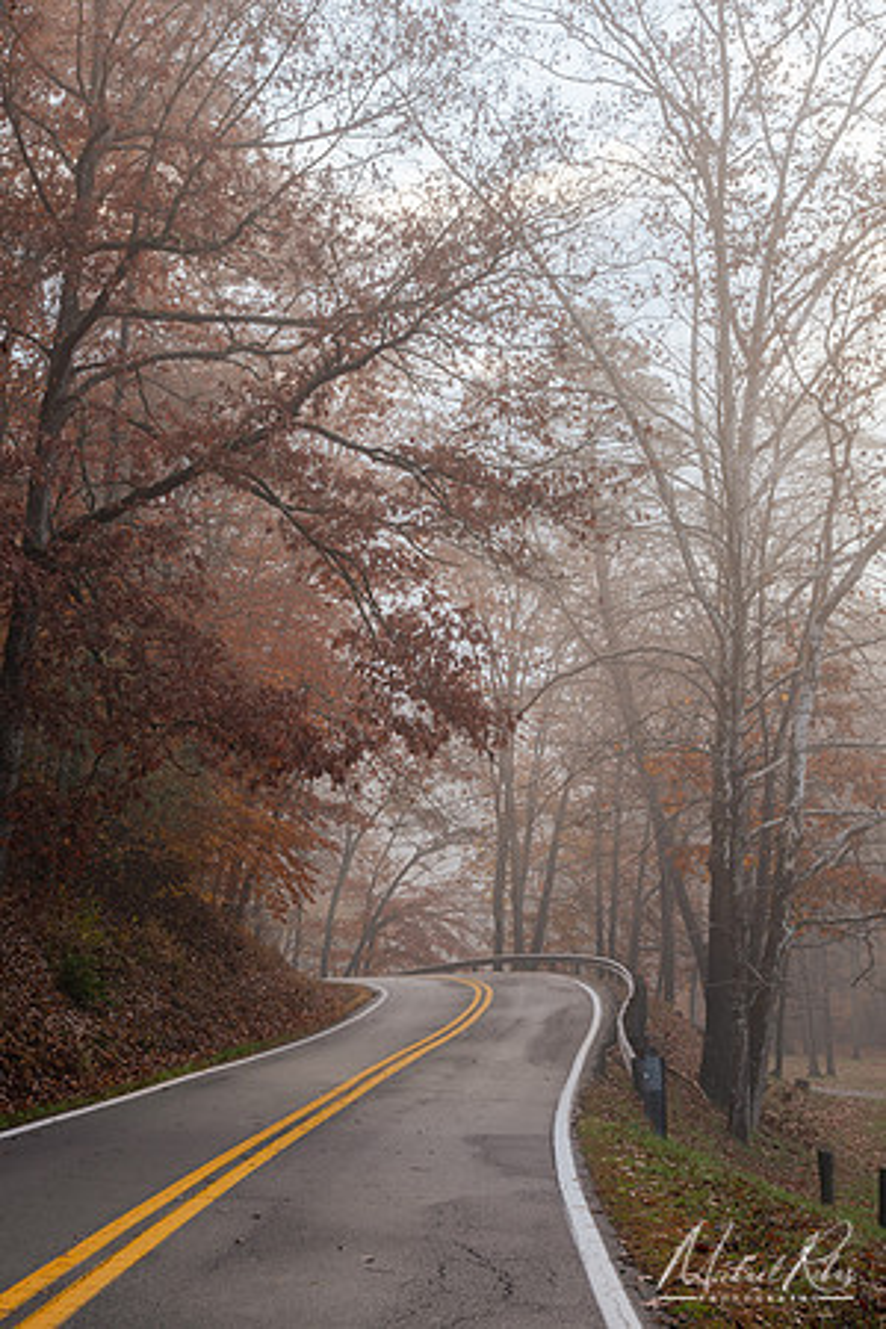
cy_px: 664
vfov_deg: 34.5
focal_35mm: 58
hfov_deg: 23.4
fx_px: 2141
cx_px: 443
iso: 64
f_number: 11
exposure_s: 1/40
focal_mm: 58
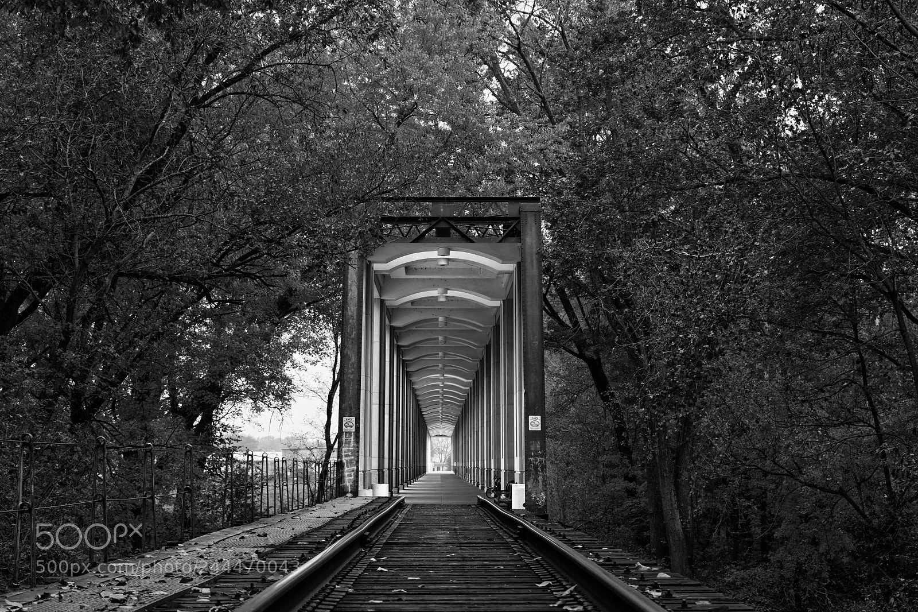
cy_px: 306
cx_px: 459
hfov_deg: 19.5
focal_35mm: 105
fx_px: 2677
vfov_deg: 13.0
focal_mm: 70
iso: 100
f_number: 5.6
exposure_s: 1/2
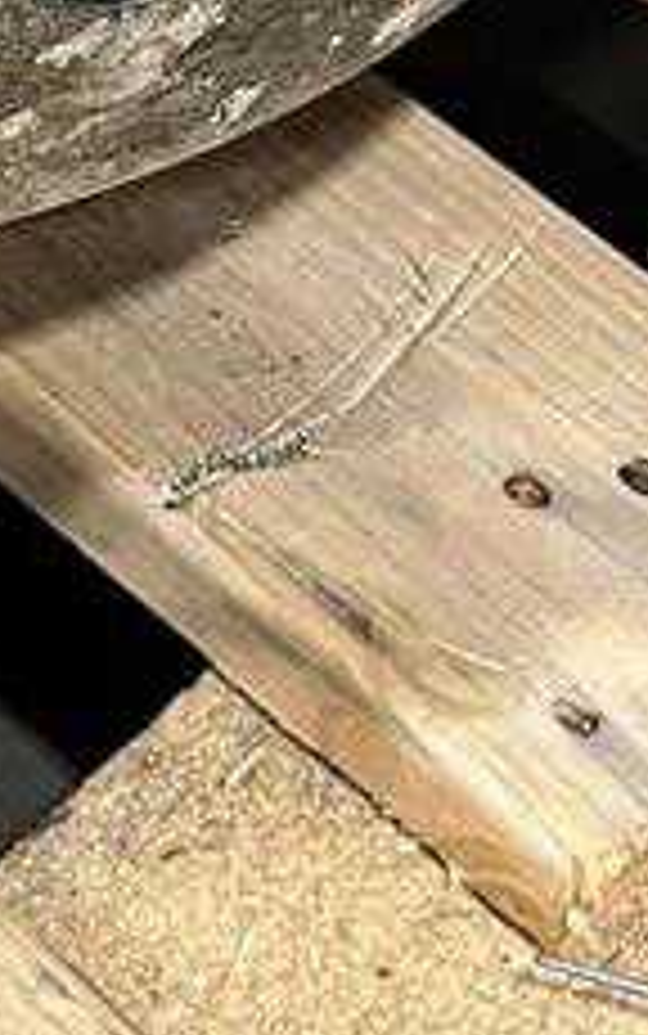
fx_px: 3810
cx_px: -580
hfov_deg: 9.2
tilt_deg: -42.1
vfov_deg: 14.8
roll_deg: -3.3
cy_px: -279
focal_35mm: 135
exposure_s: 1/40
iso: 400
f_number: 1.6
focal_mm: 5.1
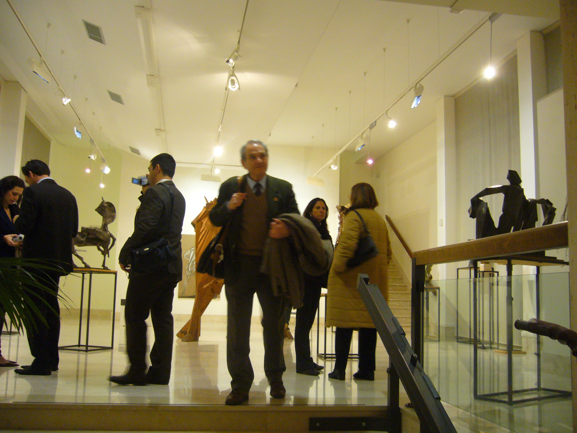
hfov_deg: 52.6
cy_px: 216
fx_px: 583
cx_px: 288
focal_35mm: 35
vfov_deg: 40.7
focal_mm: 5.8
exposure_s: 1/13
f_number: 2.8
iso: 200
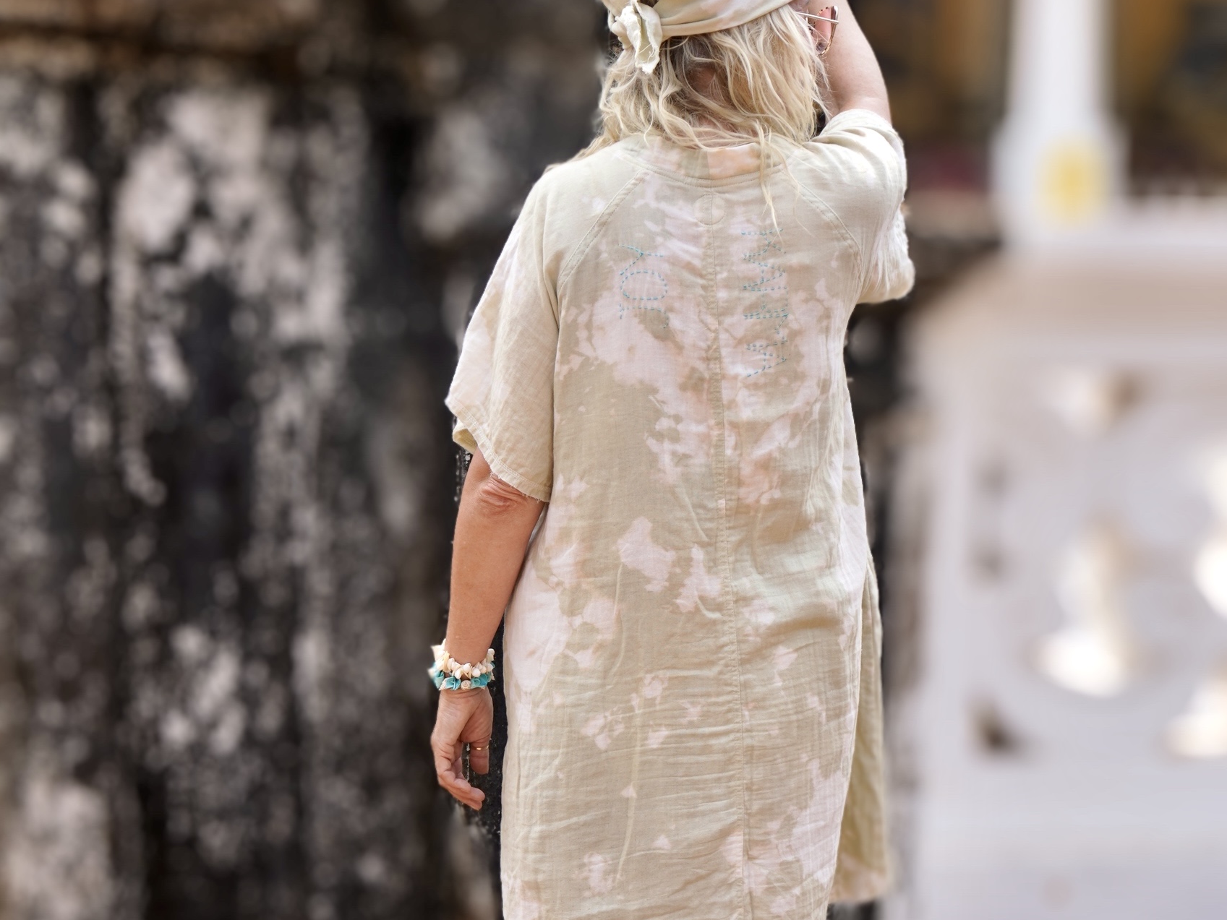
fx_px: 2082
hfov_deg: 32.8
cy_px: 724
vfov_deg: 24.6
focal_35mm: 59
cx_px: 616
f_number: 5
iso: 100
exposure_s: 1/320
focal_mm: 27
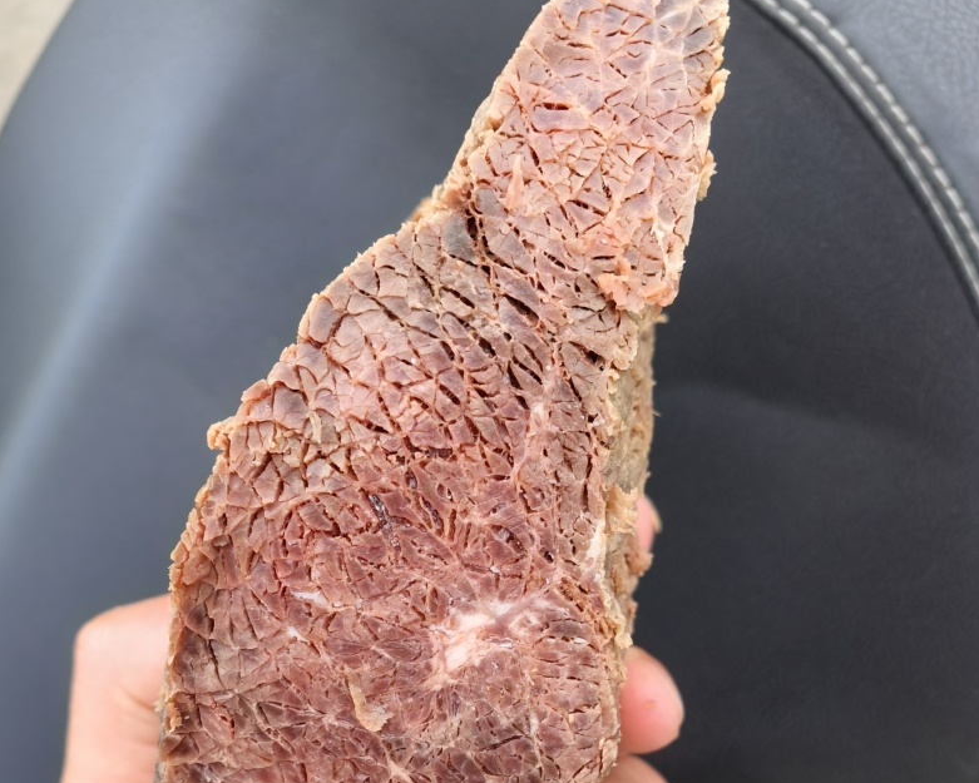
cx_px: 480
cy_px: 625
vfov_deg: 39.6
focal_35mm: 36
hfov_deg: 50.3
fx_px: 1043
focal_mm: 6.35
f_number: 2.8
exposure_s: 1/313
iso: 50
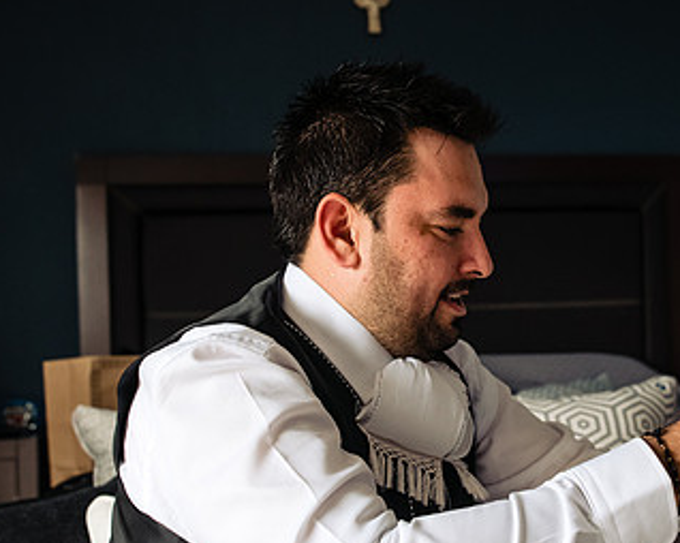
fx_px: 1207
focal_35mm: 60
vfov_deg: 25.3
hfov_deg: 30.9
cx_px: 507
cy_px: 322
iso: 1600
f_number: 5
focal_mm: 35
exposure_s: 1/250
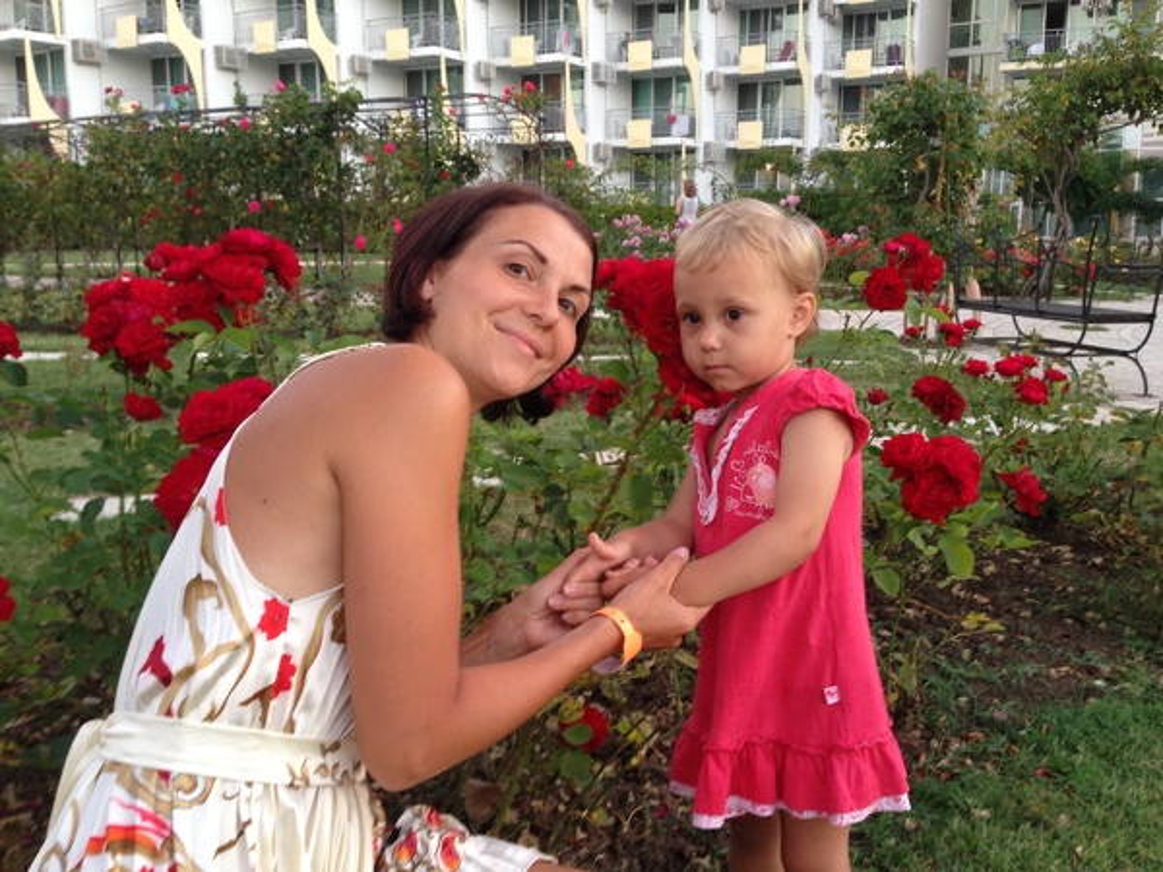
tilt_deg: -11.2
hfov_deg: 55.4
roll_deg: -0.7
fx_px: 1109
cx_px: 582
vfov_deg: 42.9
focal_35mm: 33
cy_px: 436
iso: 80
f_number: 2.4
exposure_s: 1/20
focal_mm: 4.12
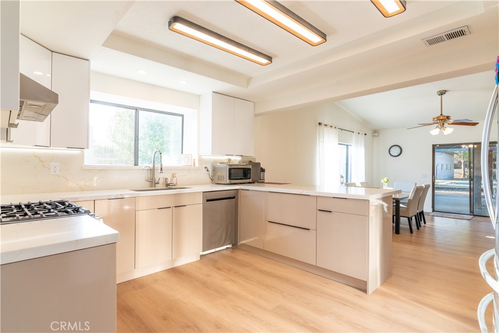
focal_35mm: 19
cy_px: 166
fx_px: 263
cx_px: 250
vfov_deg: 64.5
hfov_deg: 86.9
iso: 400
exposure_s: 1/1250
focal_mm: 19
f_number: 8
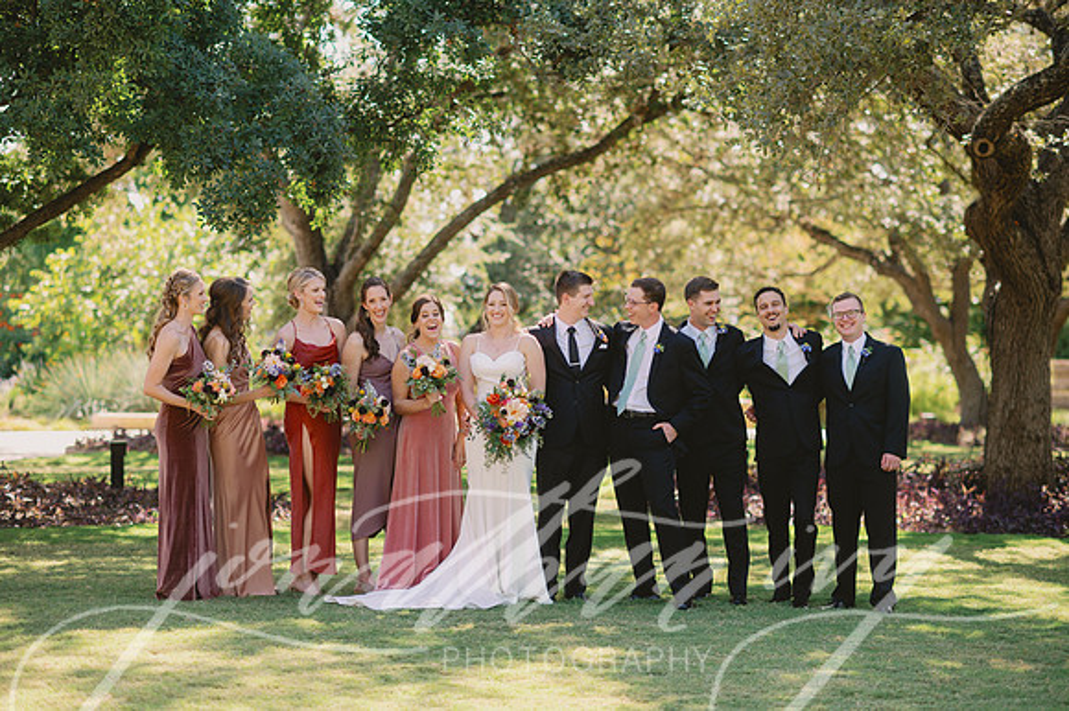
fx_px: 2522
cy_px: 356
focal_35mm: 85
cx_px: 534
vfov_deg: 16.1
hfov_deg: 23.9
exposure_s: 1/1000
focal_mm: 85
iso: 64
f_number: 2.2
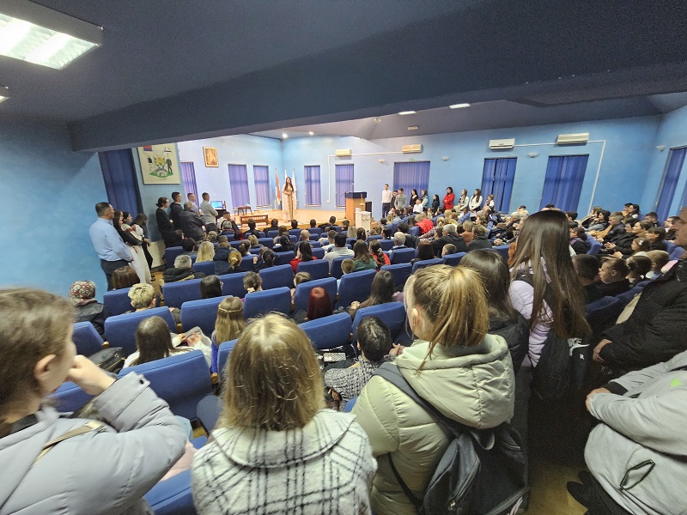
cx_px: 344
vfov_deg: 89.9
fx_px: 258
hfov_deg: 106.2
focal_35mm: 13
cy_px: 258
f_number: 2.2
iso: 500
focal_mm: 2.2
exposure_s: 1/33
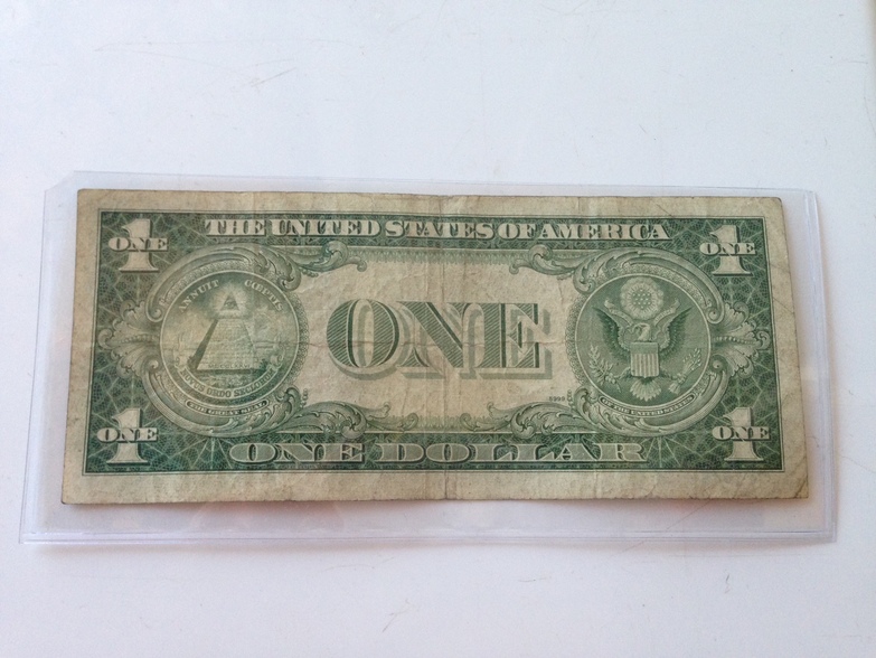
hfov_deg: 55.3
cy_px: 329
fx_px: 835
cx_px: 438
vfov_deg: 43.0
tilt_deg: -80.6
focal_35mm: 33
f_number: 2.4
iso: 125
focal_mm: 4.12
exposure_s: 1/20
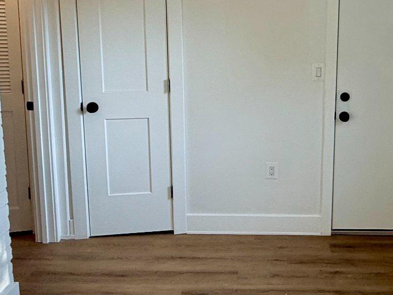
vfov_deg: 35.3
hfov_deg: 45.3
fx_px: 454
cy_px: 82
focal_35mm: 40
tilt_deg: -5.7
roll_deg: -0.4
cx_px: 292
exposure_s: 1/99
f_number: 2.2
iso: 50
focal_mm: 2.22
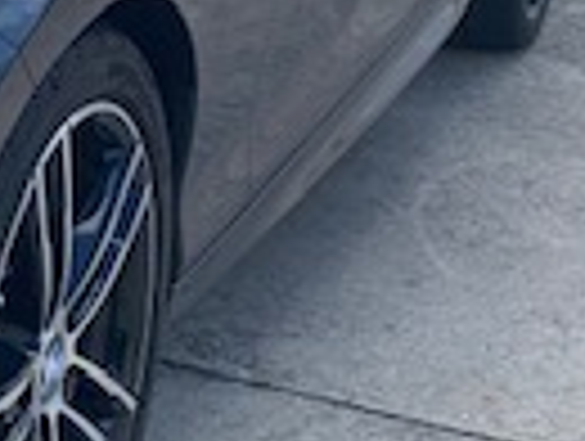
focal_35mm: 128
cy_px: 194
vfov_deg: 11.6
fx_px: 2167
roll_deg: +0.9
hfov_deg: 13.8
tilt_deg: -19.9
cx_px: -450
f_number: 1.8
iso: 25
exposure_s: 1/743
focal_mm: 4.25
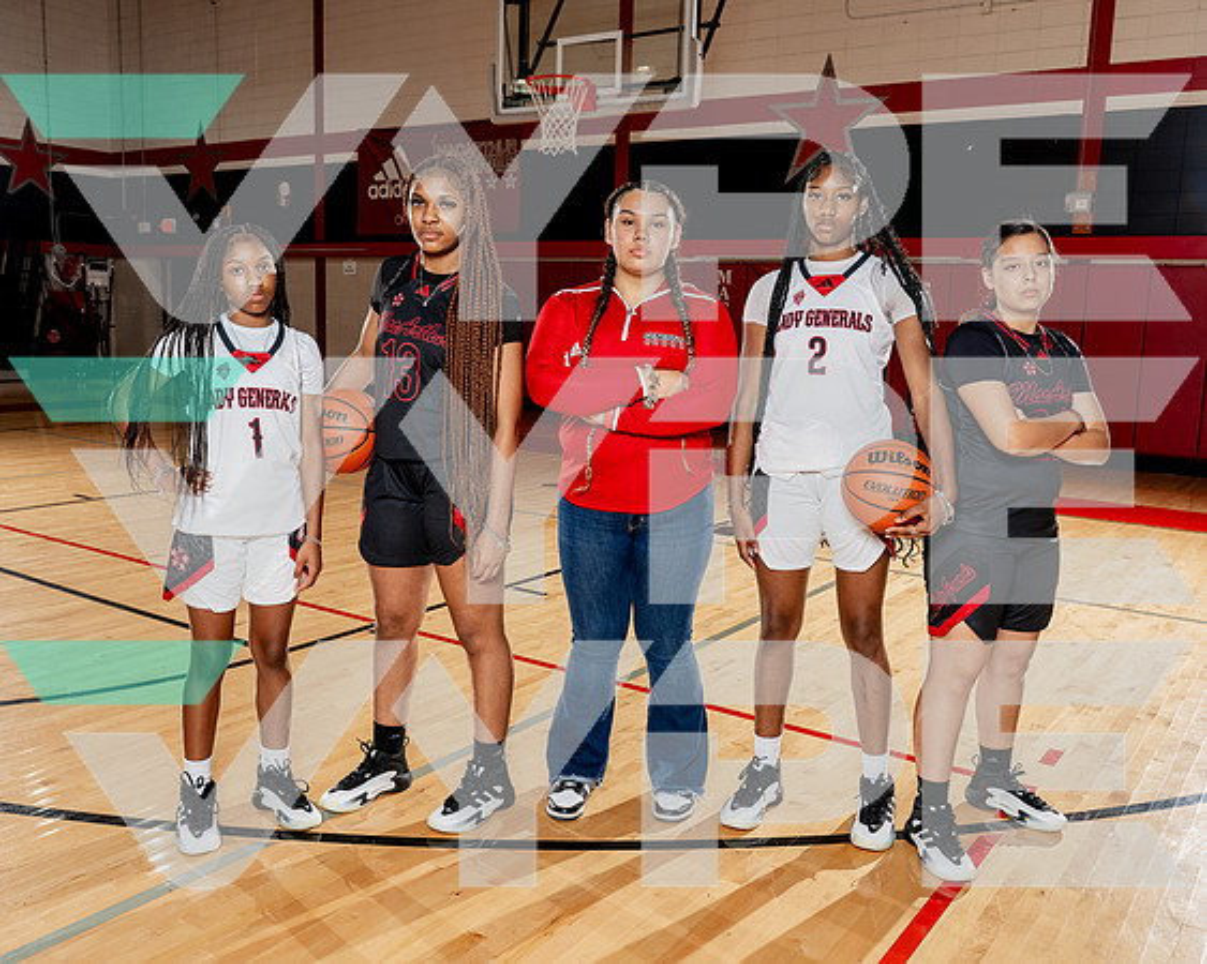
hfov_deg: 55.5
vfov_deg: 45.6
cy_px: 482
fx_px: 1148
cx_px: 604
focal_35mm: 32
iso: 640
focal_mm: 27
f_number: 5.6
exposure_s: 1/250
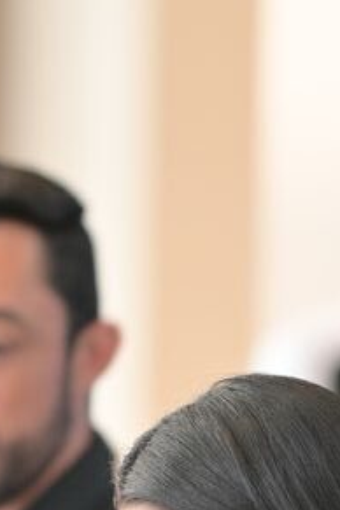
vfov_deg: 2.8
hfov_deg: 1.9
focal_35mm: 741
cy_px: 599
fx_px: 10497
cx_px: 437
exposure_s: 1/250
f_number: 1.8
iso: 450
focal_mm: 135
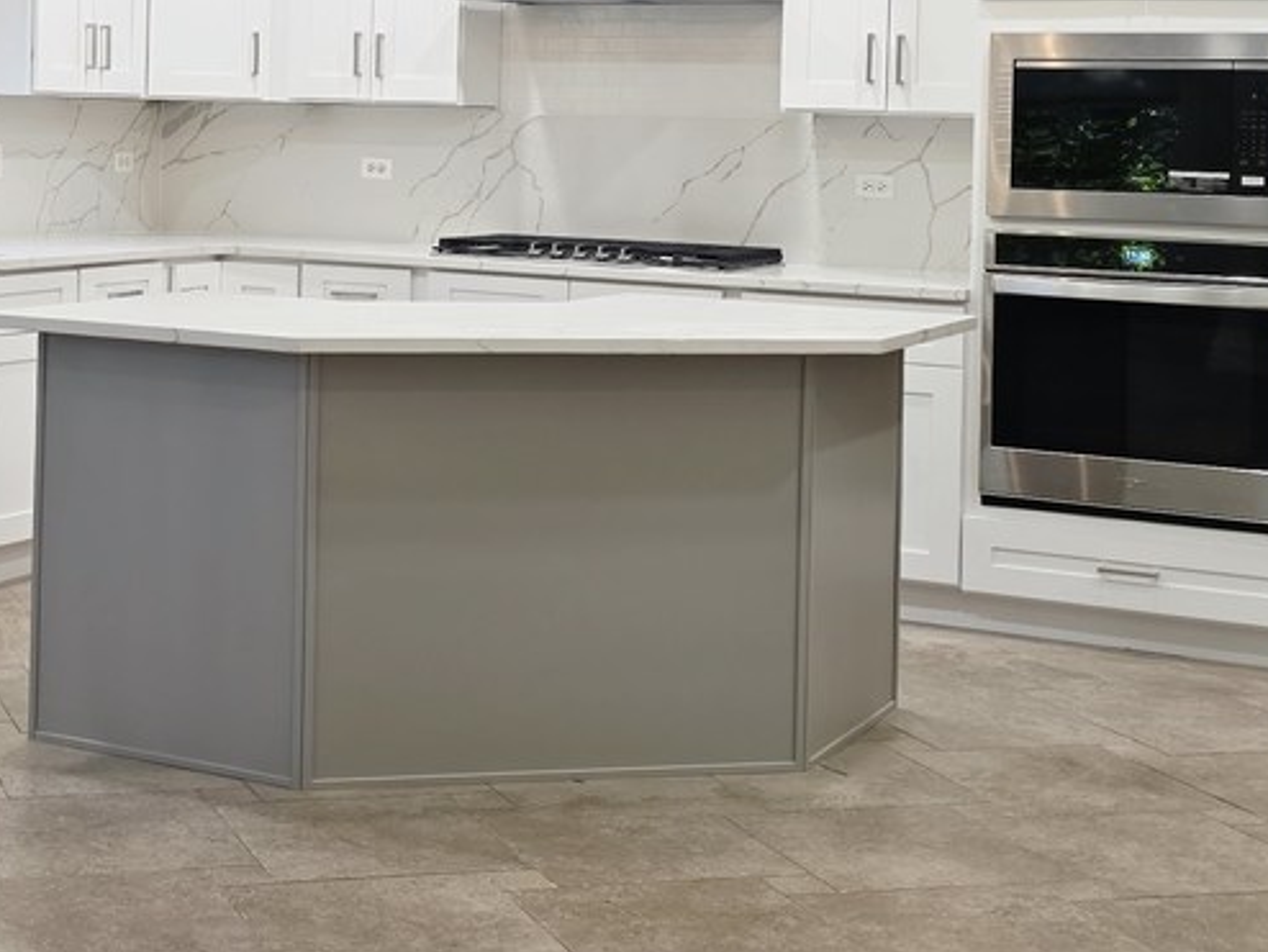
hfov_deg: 28.3
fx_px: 2455
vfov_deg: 21.5
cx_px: 231
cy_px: 128
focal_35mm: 67
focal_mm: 6.3
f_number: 1.7
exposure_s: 1/120
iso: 125
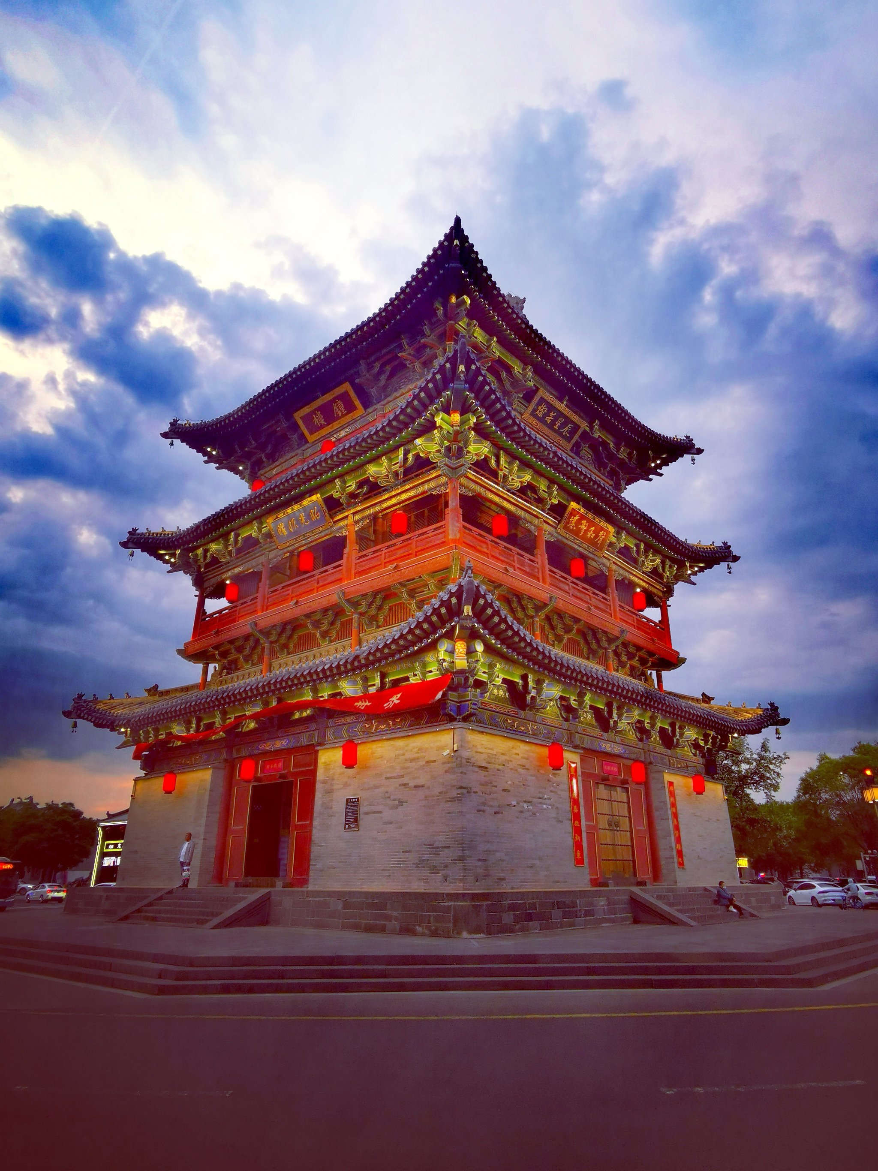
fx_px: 710
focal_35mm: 21
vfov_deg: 79.0
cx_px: 439
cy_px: 586
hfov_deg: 63.4
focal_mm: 2.35
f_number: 2.2
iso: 64
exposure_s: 1/100
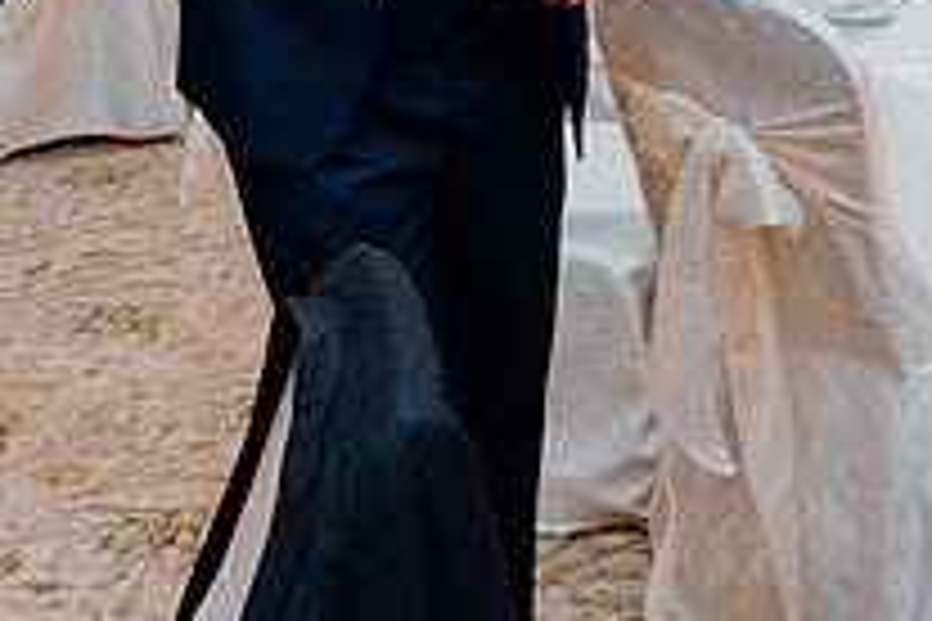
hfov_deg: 19.7
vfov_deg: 13.2
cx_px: 909
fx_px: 2615
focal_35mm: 101
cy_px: -128
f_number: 3.5
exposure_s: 1/160
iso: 3200
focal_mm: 24
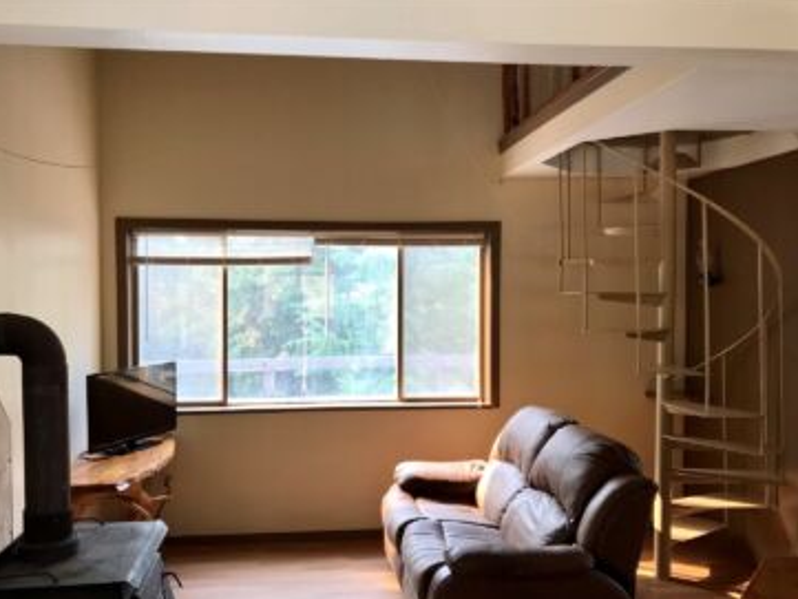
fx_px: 715
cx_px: 360
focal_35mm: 31
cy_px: 323
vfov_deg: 45.4
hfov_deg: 58.2
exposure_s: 1/120
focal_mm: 3.99
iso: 40
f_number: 1.8
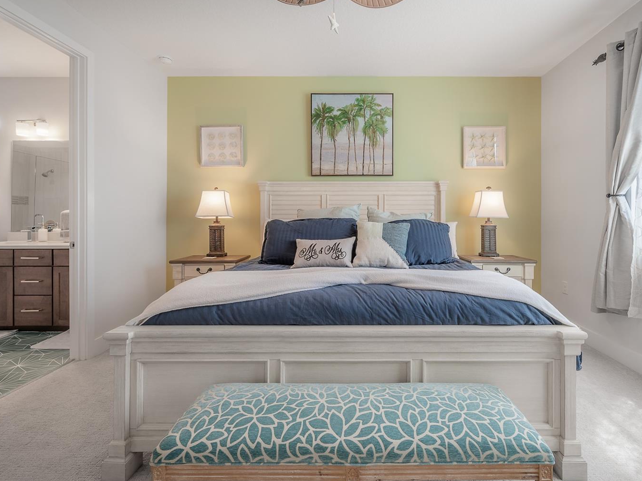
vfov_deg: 78.1
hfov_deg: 94.4
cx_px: 339
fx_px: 297
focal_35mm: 16
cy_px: 235
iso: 320
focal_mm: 14
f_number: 10
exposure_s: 1/40
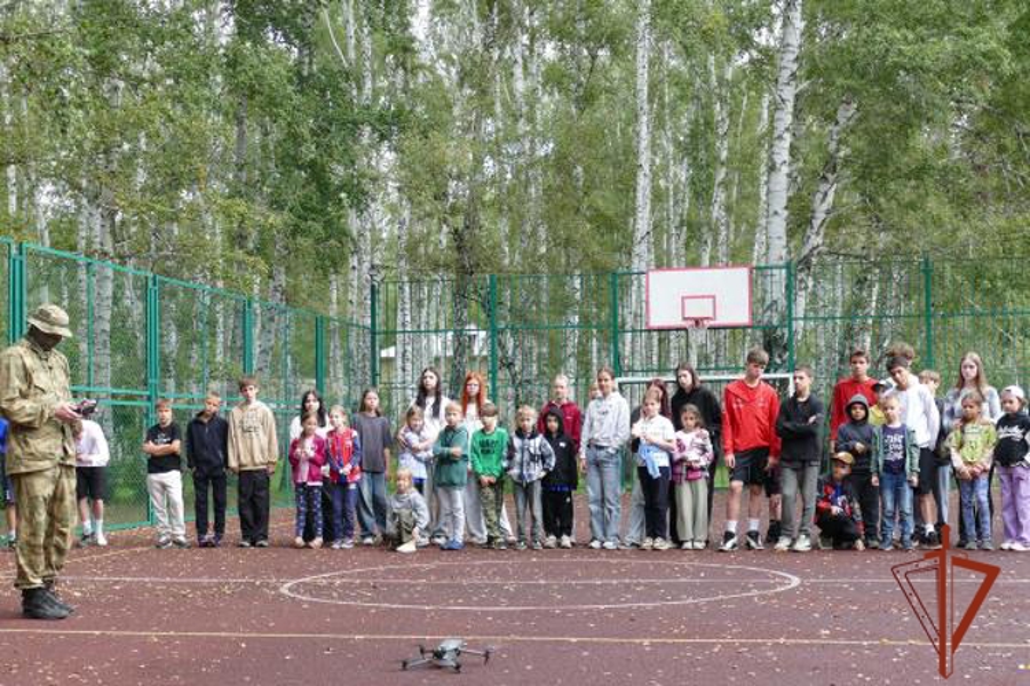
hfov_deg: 45.4
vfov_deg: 31.2
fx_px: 1230
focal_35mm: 43
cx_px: 515
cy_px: 343
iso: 125
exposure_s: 1/160
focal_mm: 15.51
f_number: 3.2
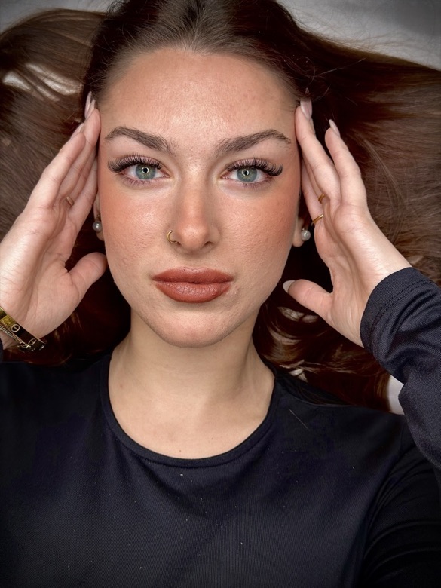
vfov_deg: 49.0
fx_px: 645
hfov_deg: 37.7
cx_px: 220
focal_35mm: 38
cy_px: 294
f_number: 1.78
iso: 64
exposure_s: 1/251
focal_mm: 6.76
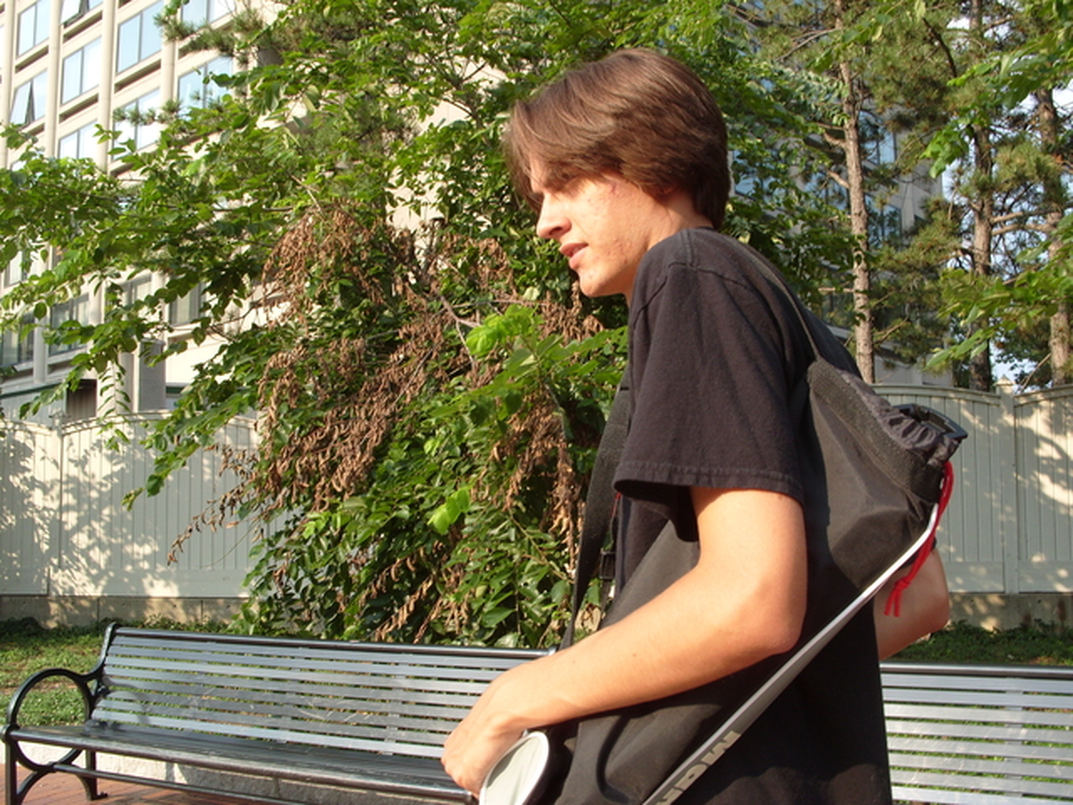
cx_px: 536
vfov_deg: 40.7
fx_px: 1085
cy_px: 402
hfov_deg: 52.6
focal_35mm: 35
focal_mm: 7.8
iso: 80
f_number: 5.3
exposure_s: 1/250
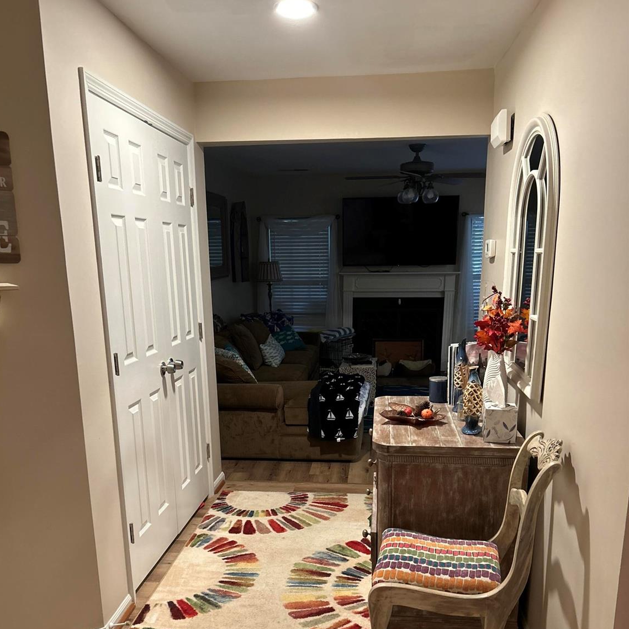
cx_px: 312
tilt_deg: -15.0
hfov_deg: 52.5
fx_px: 637
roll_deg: -1.1
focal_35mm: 31
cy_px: 415
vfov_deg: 51.6
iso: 250
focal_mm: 5.7
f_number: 1.5
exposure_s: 1/60
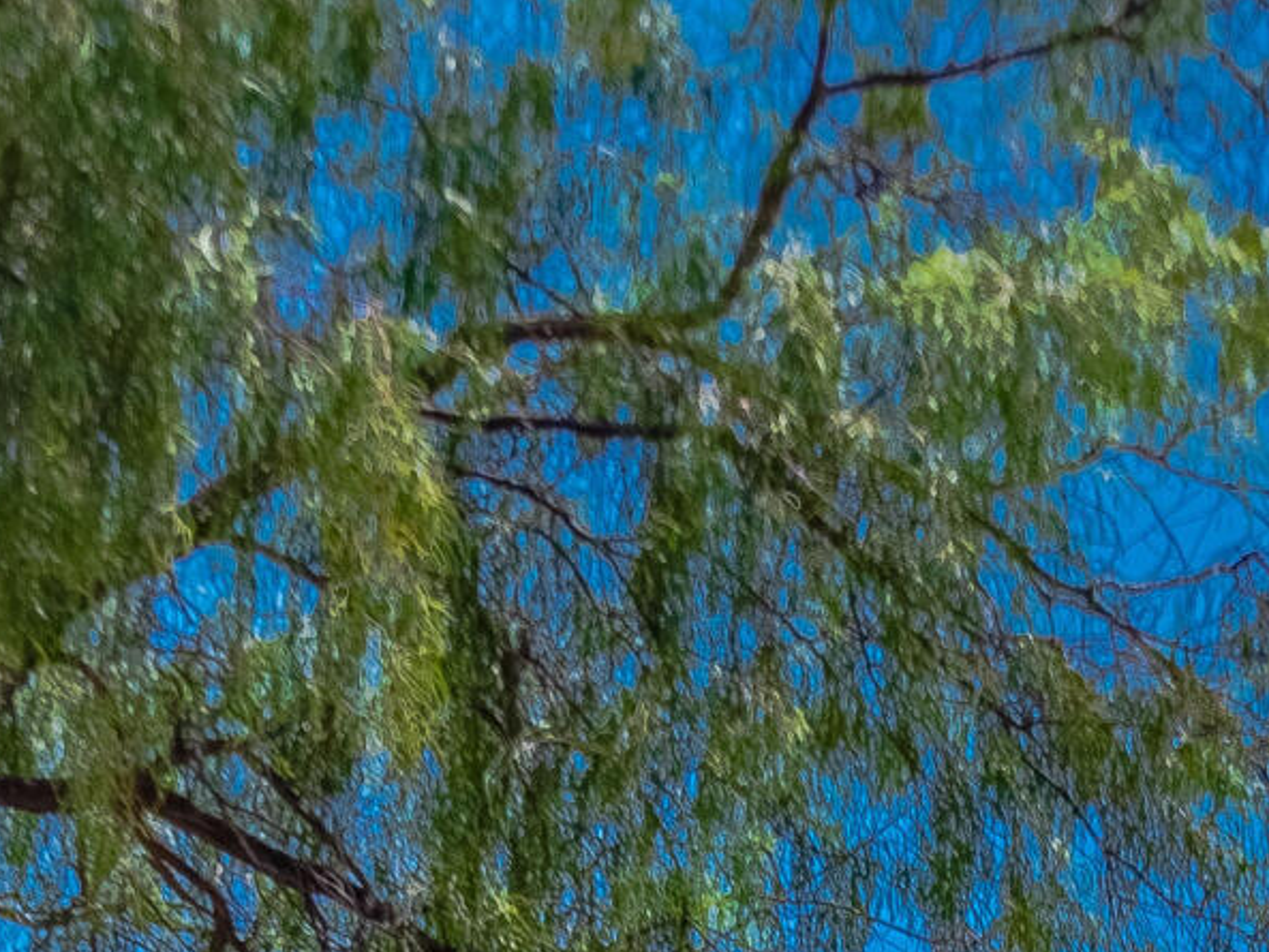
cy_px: 1813
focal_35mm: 175
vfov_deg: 8.1
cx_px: 1761
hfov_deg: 11.0
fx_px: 6417
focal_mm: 24
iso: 160
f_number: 9
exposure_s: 1/8000
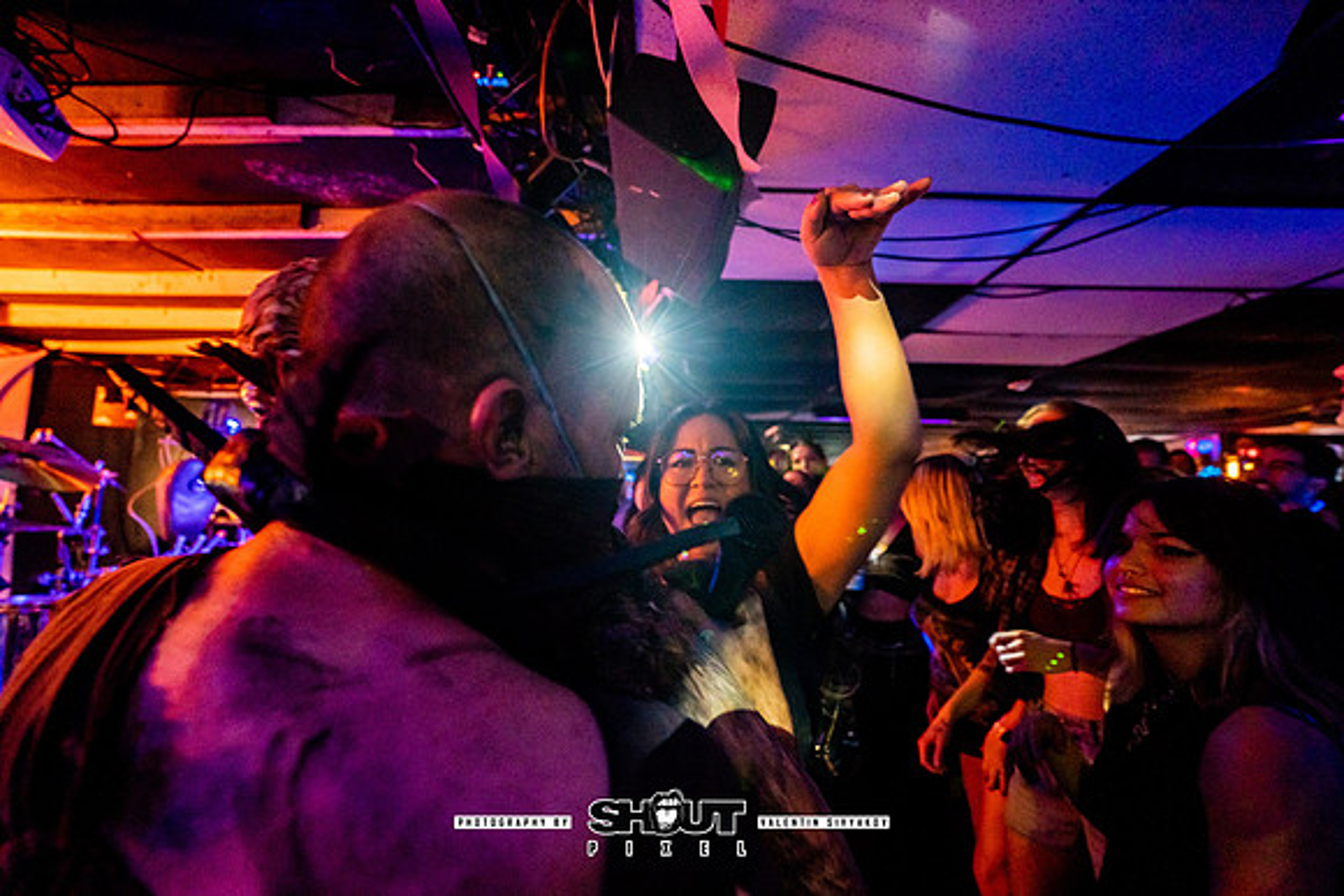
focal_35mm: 14
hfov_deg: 104.2
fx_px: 523
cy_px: 448
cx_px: 672
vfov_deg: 81.2
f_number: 2.8
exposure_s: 1/160
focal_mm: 14
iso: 2500
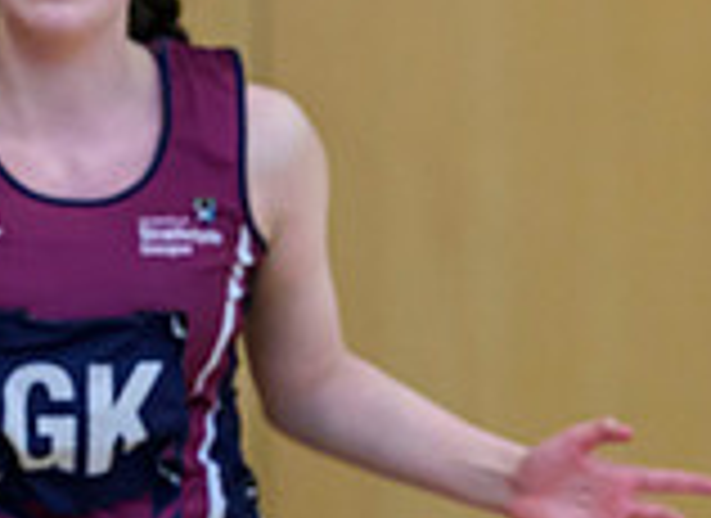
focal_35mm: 576
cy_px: 297
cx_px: -307
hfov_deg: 3.5
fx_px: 11706
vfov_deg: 2.5
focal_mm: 125
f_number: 3.2
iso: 3200
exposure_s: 1/1250
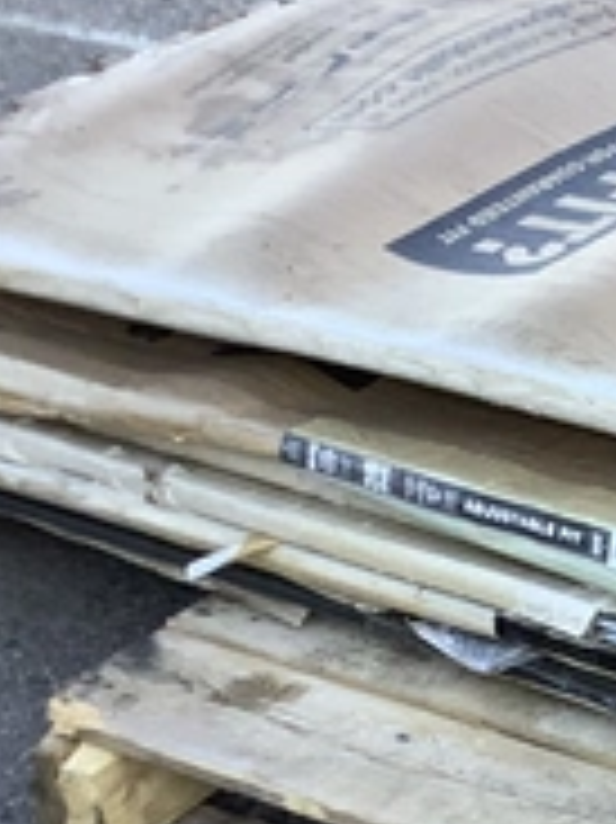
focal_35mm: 127
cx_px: 1178
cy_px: 687
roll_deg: +1.0
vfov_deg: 15.4
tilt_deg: -32.7
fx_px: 3017
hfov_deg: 10.8
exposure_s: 1/120
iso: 32
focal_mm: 3.3
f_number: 2.4
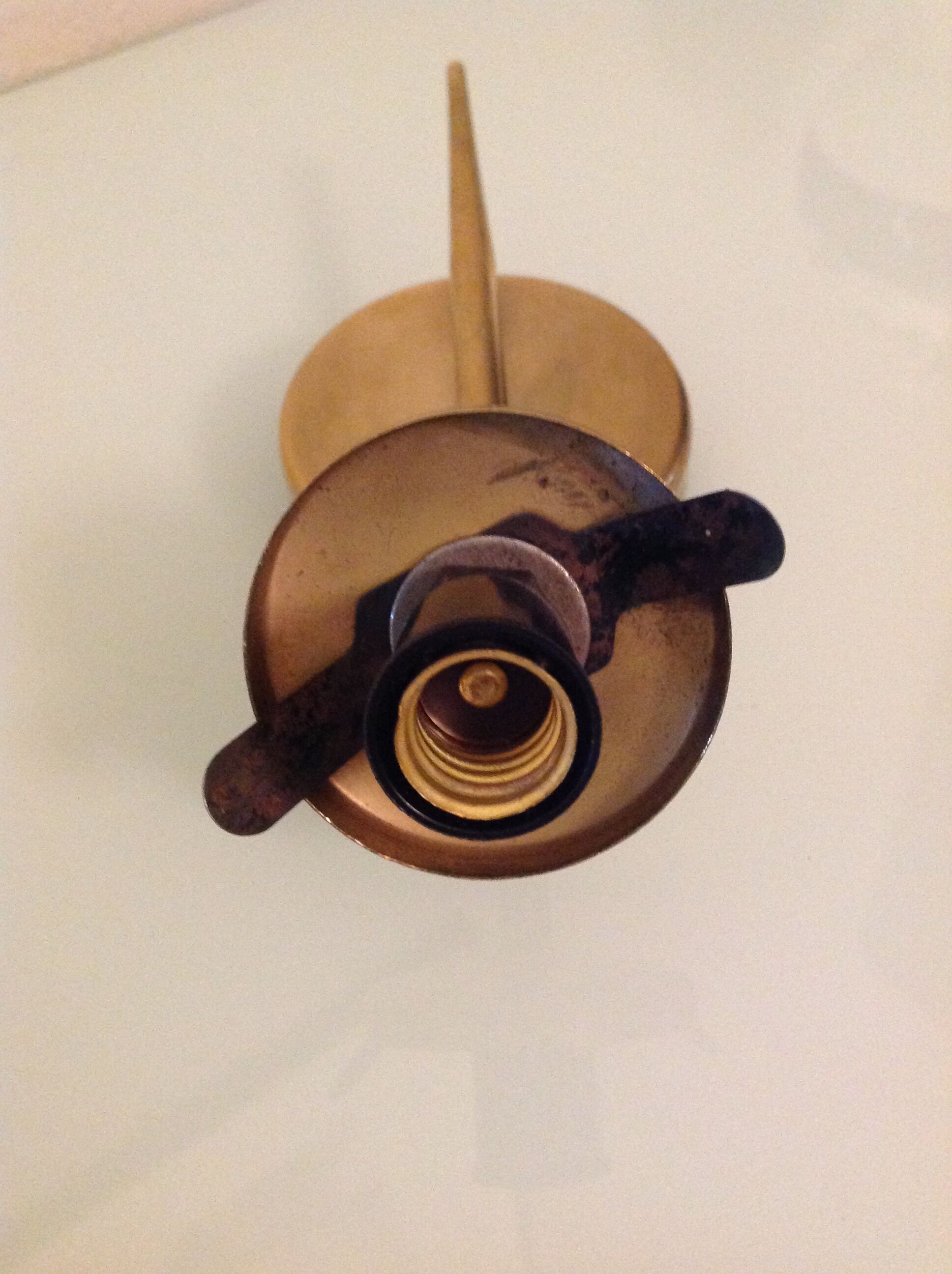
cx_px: 476
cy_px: 637
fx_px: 1287
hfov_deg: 40.6
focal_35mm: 35
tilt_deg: -47.5
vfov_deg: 52.7
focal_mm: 4.28
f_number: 2.4
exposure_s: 1/17
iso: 500
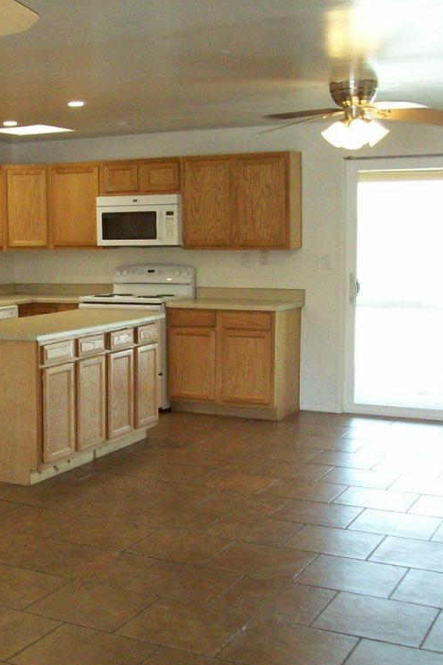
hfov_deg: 25.5
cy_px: 339
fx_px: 942
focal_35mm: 51
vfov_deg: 38.9
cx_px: 31
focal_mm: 6
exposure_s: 1/64
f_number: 2.7
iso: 215
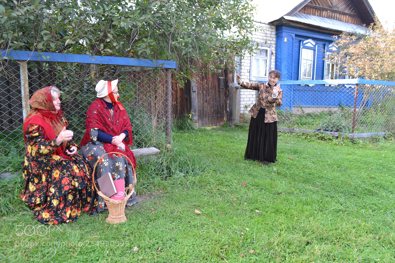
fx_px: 296
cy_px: 132
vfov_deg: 47.9
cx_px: 198
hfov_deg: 67.4
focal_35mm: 27
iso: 400
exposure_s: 1/60
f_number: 6.3
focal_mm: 18
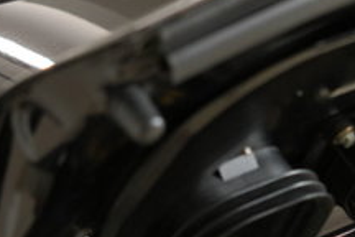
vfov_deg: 9.0
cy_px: 346
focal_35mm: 149
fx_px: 1469
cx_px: 424
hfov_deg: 13.4
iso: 400
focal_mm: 28
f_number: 3.2
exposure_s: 1/40
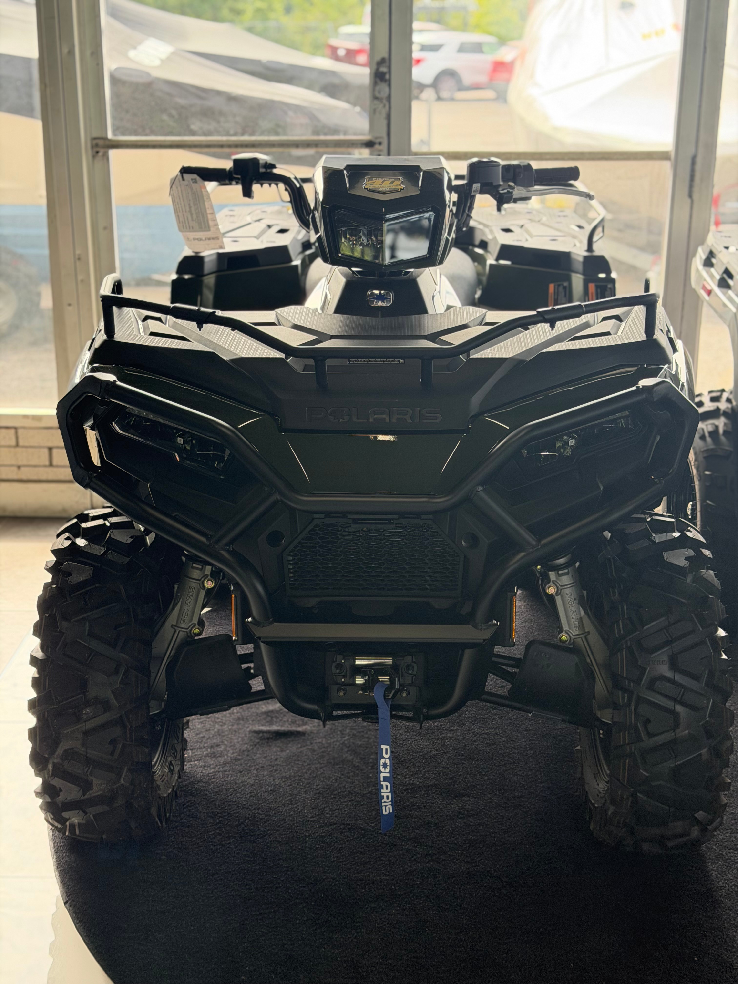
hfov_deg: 30.3
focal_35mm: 48
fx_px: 1364
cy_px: 492
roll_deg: -0.5
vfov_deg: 39.7
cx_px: 369
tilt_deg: -17.3
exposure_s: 1/238
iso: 200
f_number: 1.78
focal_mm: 6.76
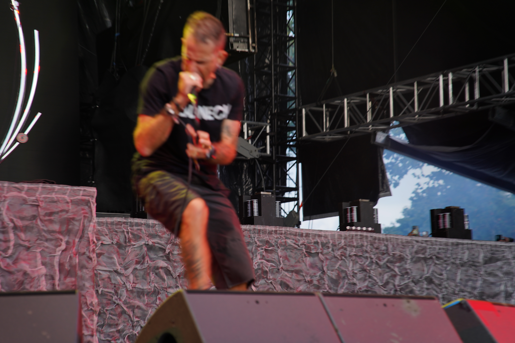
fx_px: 1373
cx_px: 258
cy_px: 172
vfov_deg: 14.3
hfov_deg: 21.2
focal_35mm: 96
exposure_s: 1/50
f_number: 4.5
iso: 100
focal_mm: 96
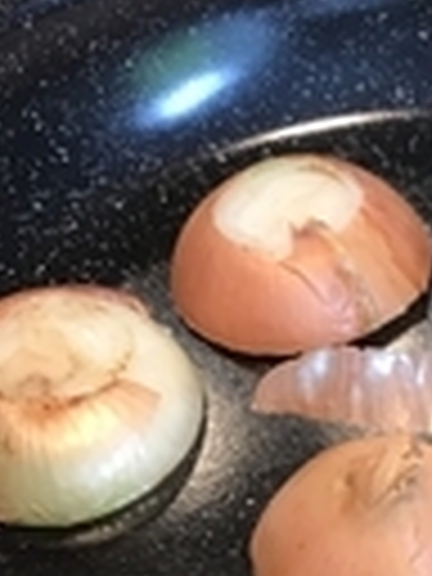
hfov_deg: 17.7
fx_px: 1315
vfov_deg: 22.3
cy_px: 738
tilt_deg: -59.1
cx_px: 536
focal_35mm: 79
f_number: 1.8
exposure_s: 1/17
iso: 40
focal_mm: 3.99
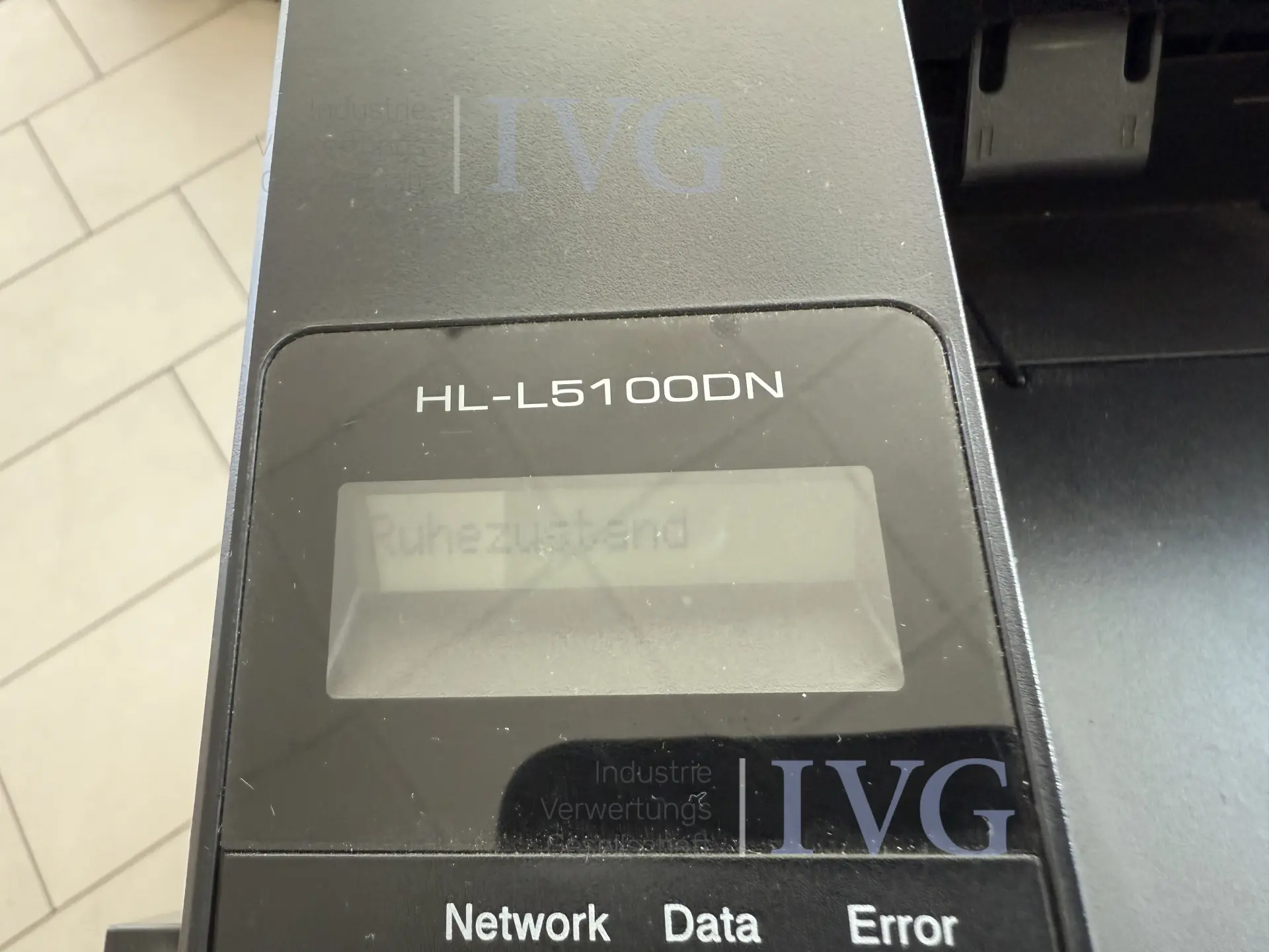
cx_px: 634
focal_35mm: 24
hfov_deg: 71.6
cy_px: 476
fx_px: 880
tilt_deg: -69.1
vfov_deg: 56.8
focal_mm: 2.22
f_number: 2.2
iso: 320
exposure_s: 1/99
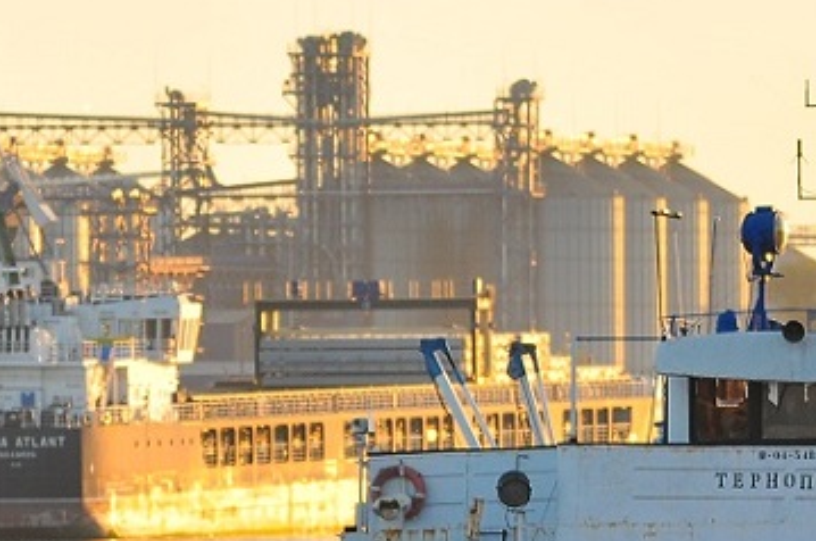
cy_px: 634
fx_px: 14752
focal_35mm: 652
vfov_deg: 2.1
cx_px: 366
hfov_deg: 3.2
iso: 200
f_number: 4.8
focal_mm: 130
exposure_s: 1/320
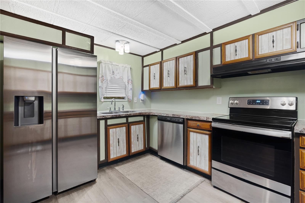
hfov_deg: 96.7
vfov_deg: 73.7
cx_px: 152
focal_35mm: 16
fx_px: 136
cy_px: 102
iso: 400
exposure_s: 6
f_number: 8
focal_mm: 16
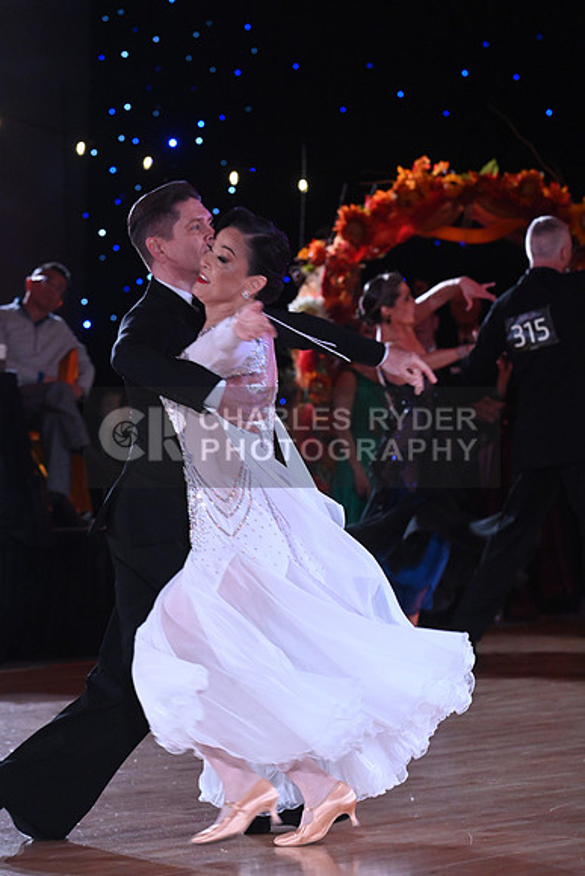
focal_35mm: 160
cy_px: 438
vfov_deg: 12.8
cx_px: 292
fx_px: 3897
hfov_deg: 8.6
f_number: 7.1
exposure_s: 1/400
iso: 5000
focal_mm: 160
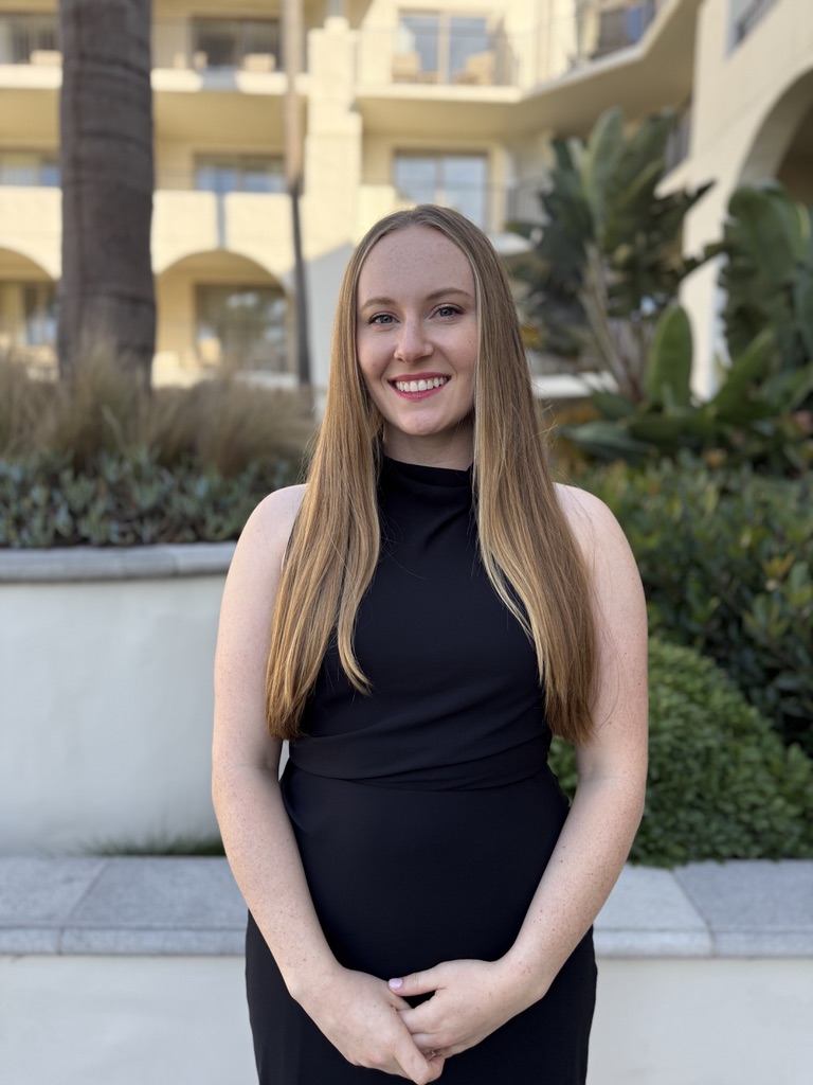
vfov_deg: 71.6
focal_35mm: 24
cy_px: 542
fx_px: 752
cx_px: 406
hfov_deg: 56.8
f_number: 1.78
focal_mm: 6.76
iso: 100
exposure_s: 1/765
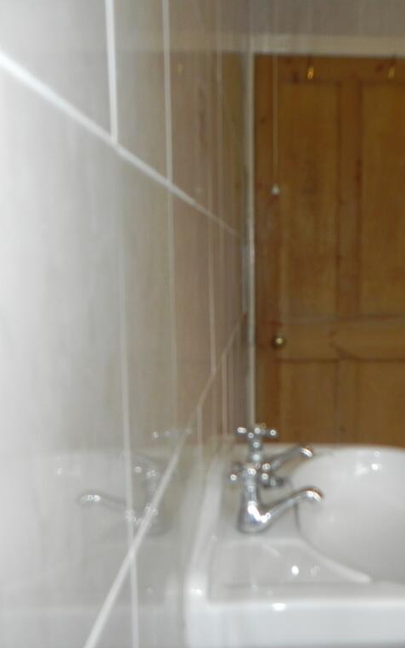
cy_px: 325
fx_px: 653
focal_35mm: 37
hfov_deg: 33.8
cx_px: 300
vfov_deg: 52.7
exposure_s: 1/30
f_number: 2.8
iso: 200
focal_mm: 4.6
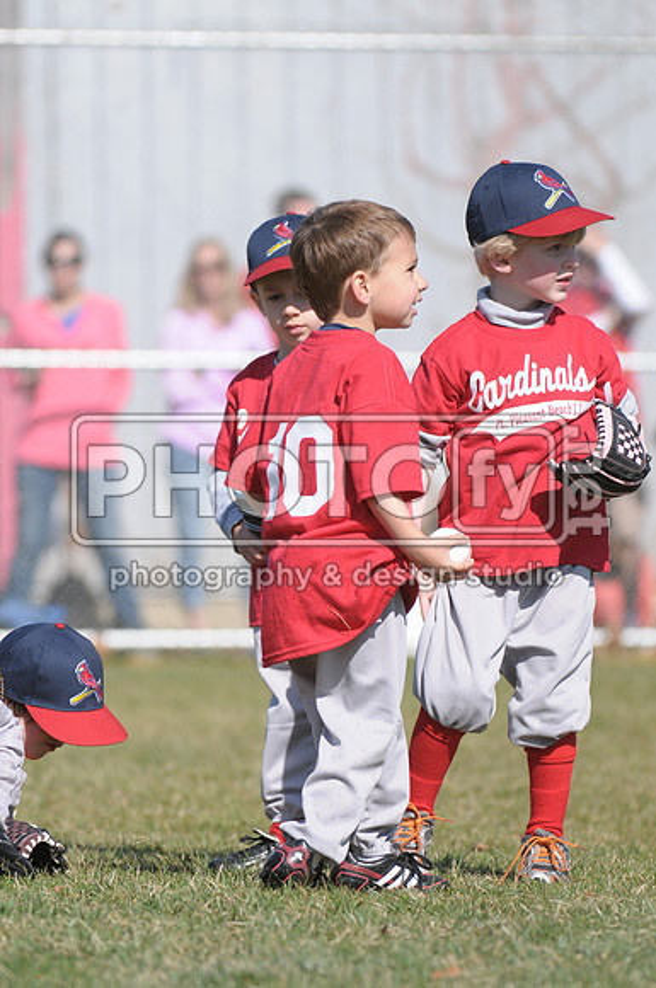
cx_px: 328
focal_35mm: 300
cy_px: 494
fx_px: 8224
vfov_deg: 6.9
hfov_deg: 4.6
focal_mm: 200
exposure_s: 1/2500
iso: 400
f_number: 4.5
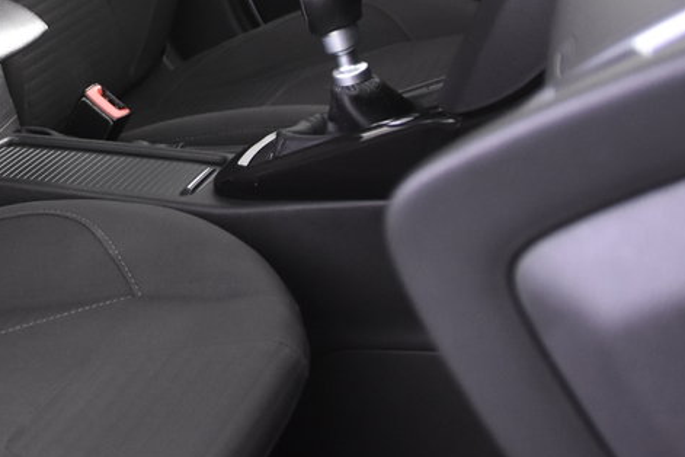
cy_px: 1
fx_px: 1320
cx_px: -154
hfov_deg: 25.8
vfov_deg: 19.1
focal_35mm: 69
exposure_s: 1/25
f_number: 2.8
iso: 1600
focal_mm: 17
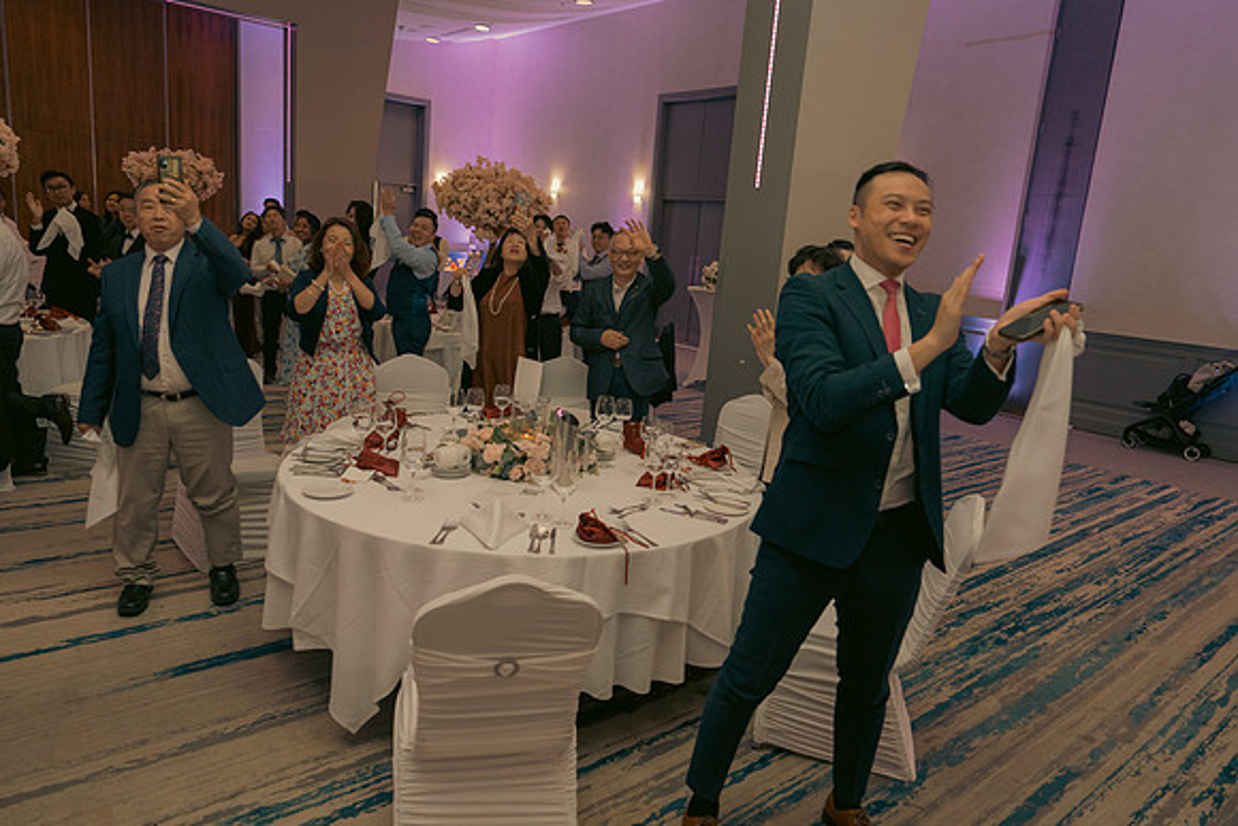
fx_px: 825
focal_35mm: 24
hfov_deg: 73.7
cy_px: 413
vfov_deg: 53.2
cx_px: 619
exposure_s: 1/160
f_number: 3.5
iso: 2500
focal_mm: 24
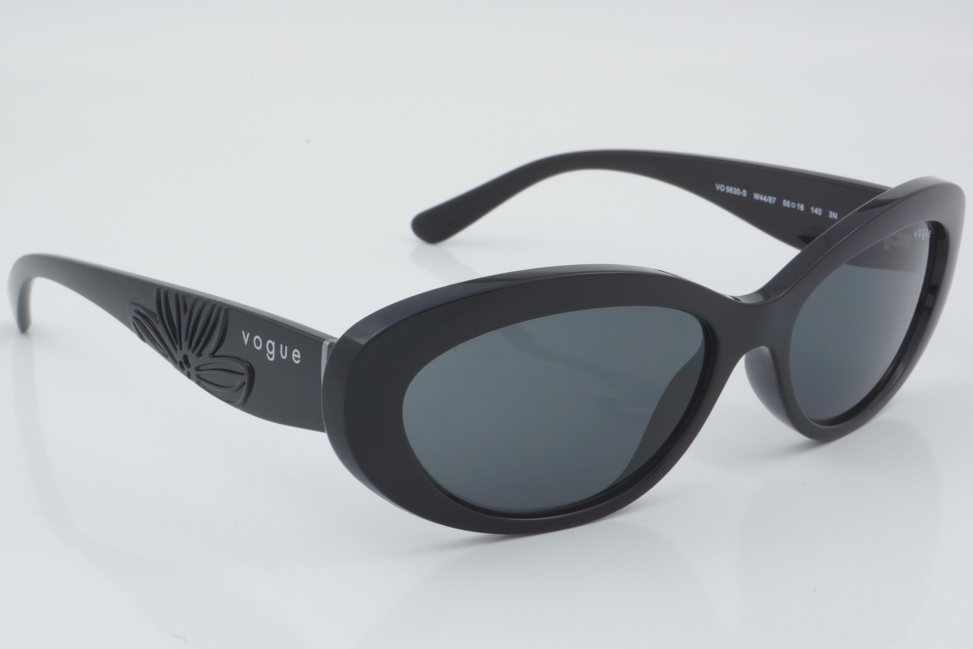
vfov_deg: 18.2
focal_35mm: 75
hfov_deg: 27.0
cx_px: 486
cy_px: 324
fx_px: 2027
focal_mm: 50
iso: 100
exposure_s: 1/3
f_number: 32
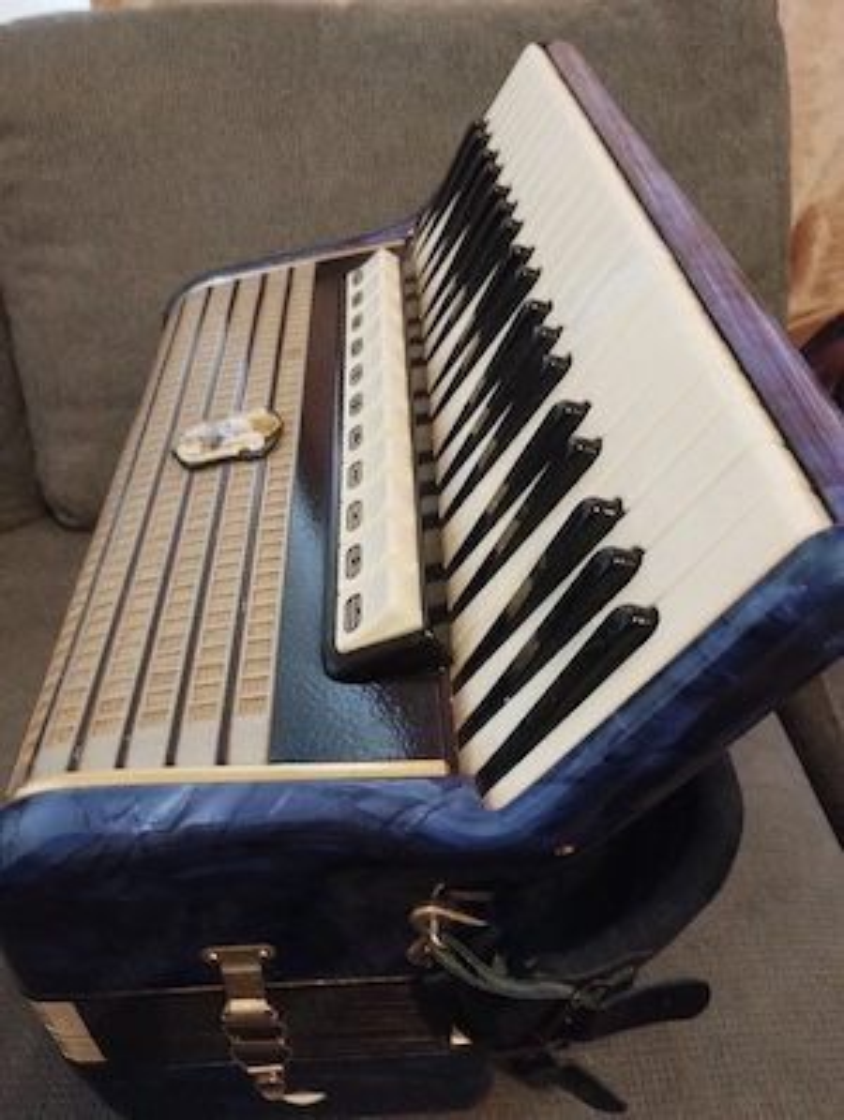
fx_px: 907
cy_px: 560
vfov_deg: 63.4
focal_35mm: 28
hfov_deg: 49.9
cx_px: 422
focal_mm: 4.27
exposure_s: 1/14
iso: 1997
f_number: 1.8
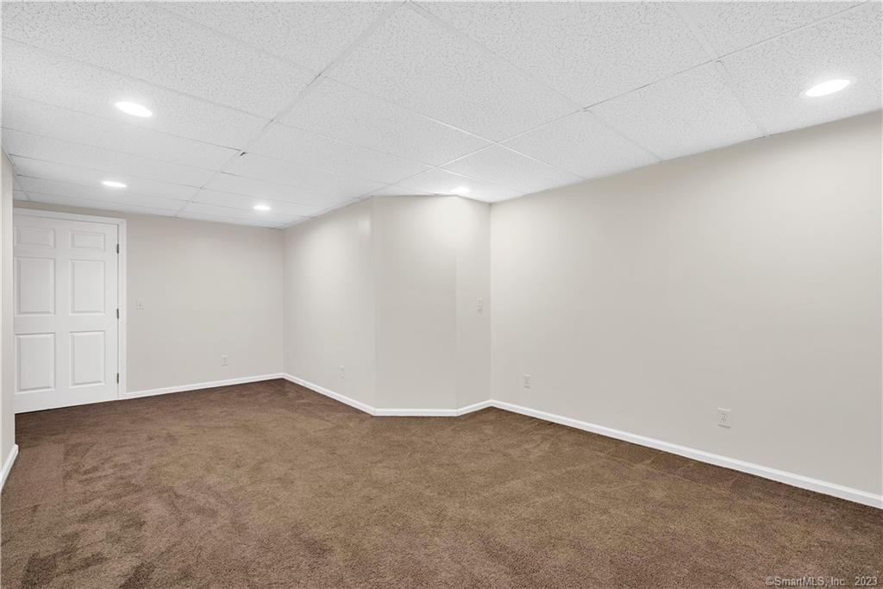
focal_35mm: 16
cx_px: 442
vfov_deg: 73.8
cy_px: 294
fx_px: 392
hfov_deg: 96.7
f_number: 7.1
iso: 320
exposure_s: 1/15
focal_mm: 16
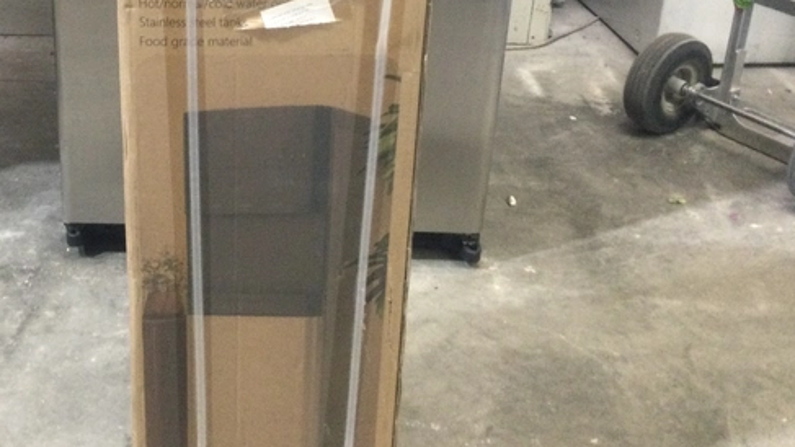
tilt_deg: -23.6
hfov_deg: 39.3
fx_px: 1096
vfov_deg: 22.7
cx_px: 253
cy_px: 77
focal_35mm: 52
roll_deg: -1.2
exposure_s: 1/30
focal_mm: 3.3
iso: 160
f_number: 2.4
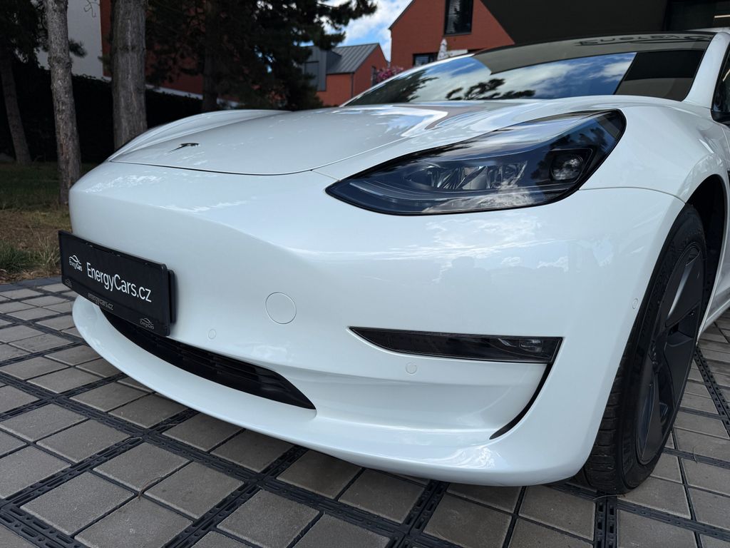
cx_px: 365
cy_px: 274
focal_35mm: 24
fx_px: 506
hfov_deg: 71.6
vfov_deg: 56.8
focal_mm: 6.76
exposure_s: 1/4167
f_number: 1.78
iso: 80
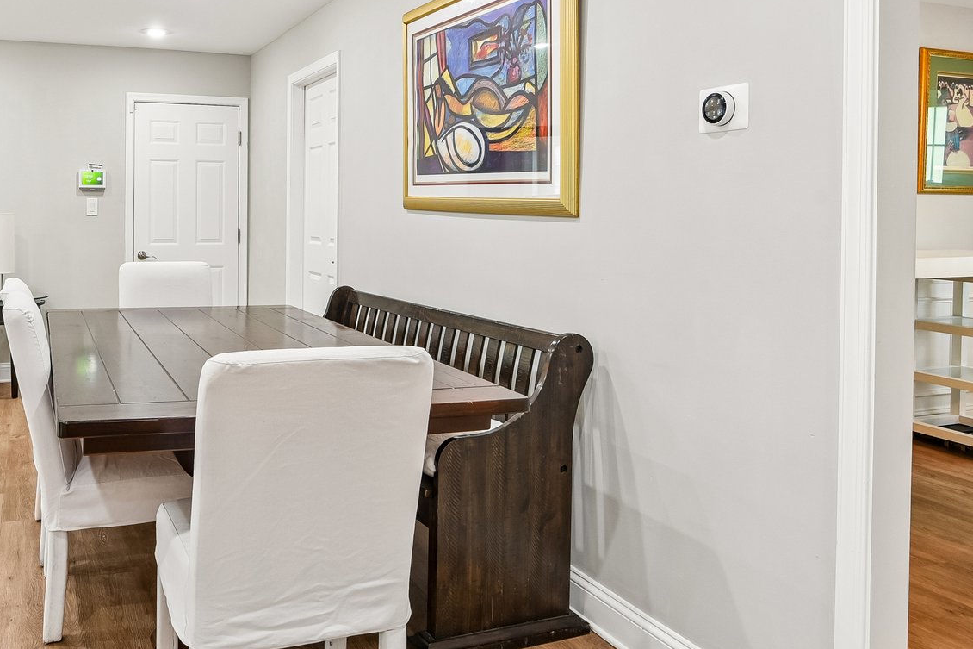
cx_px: 284
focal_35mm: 29
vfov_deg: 44.1
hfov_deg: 61.2
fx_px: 784
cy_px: 204
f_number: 8
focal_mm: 16
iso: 400
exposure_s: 1/25
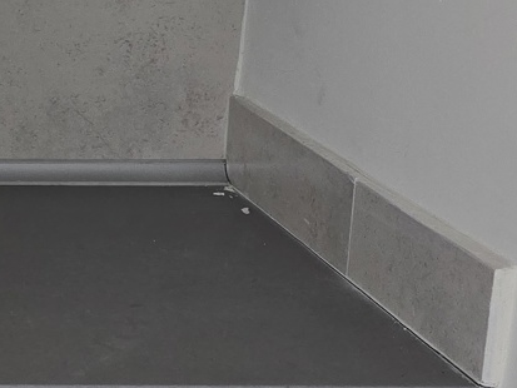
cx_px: -372
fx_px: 1599
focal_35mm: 107
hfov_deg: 16.0
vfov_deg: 13.7
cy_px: 58
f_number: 1.7
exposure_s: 1/50
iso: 50
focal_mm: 6.3
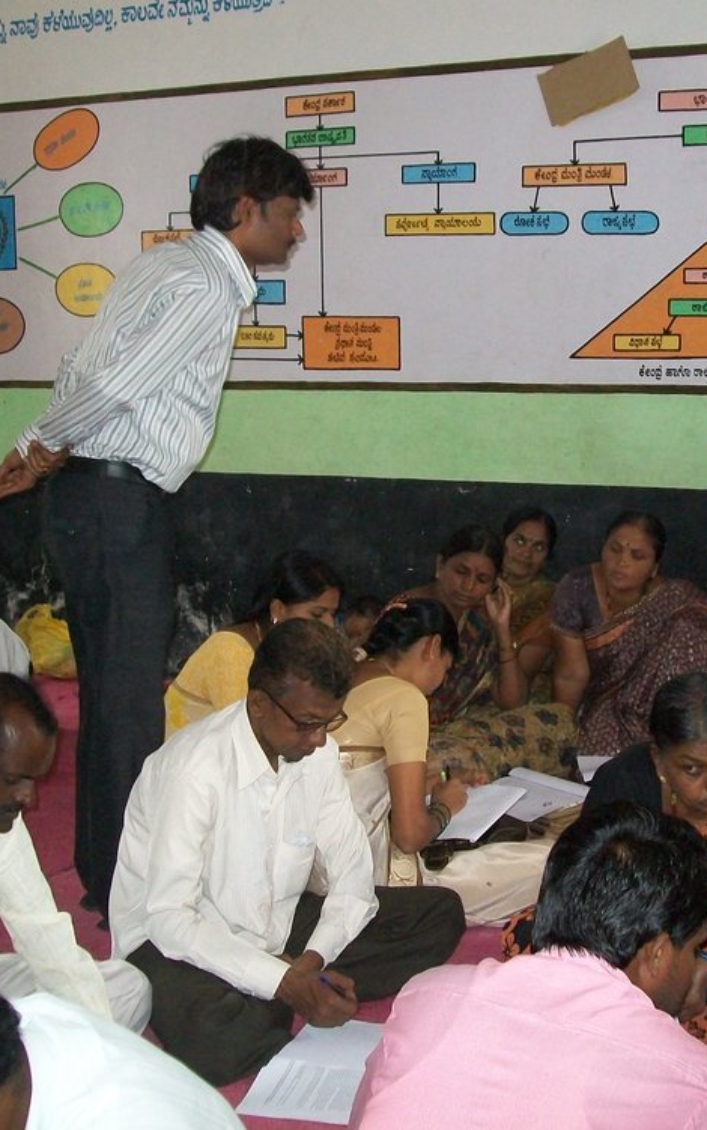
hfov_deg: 24.7
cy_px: 554
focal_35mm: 52
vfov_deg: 38.9
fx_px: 1602
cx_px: 489
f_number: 2.7
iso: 160
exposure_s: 1/60
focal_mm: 6
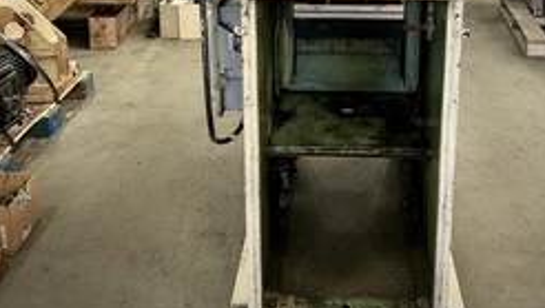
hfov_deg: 44.3
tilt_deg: -13.9
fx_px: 665
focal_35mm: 46
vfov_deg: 24.0
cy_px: -51
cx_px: 328
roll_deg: +0.0
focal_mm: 5.7
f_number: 1.5
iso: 100
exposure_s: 1/60
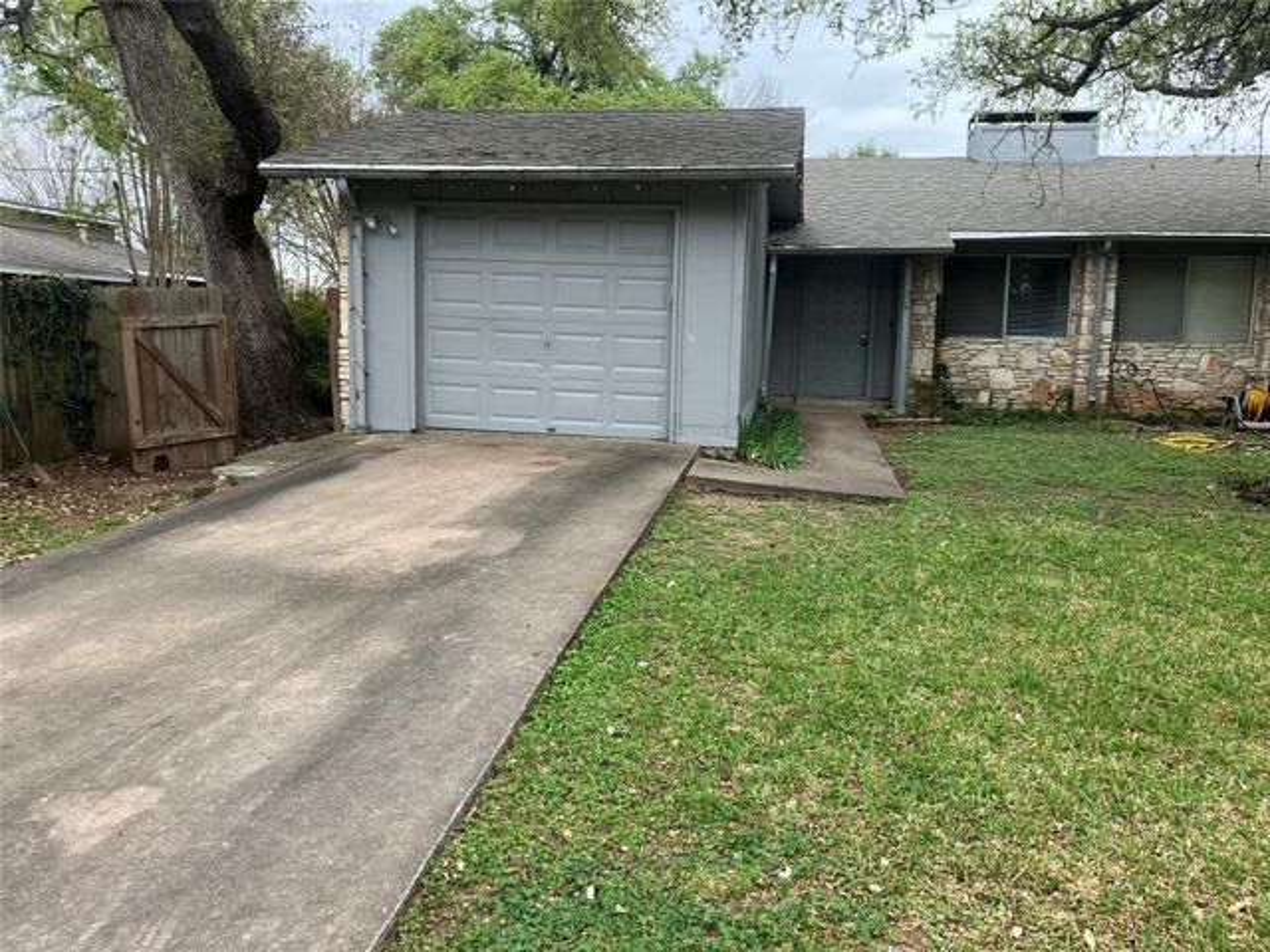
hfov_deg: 63.4
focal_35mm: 28
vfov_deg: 49.7
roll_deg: -1.2
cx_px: 635
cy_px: 476
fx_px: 1027
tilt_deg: -8.2
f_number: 1.8
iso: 32
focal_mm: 3.99
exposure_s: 1/120
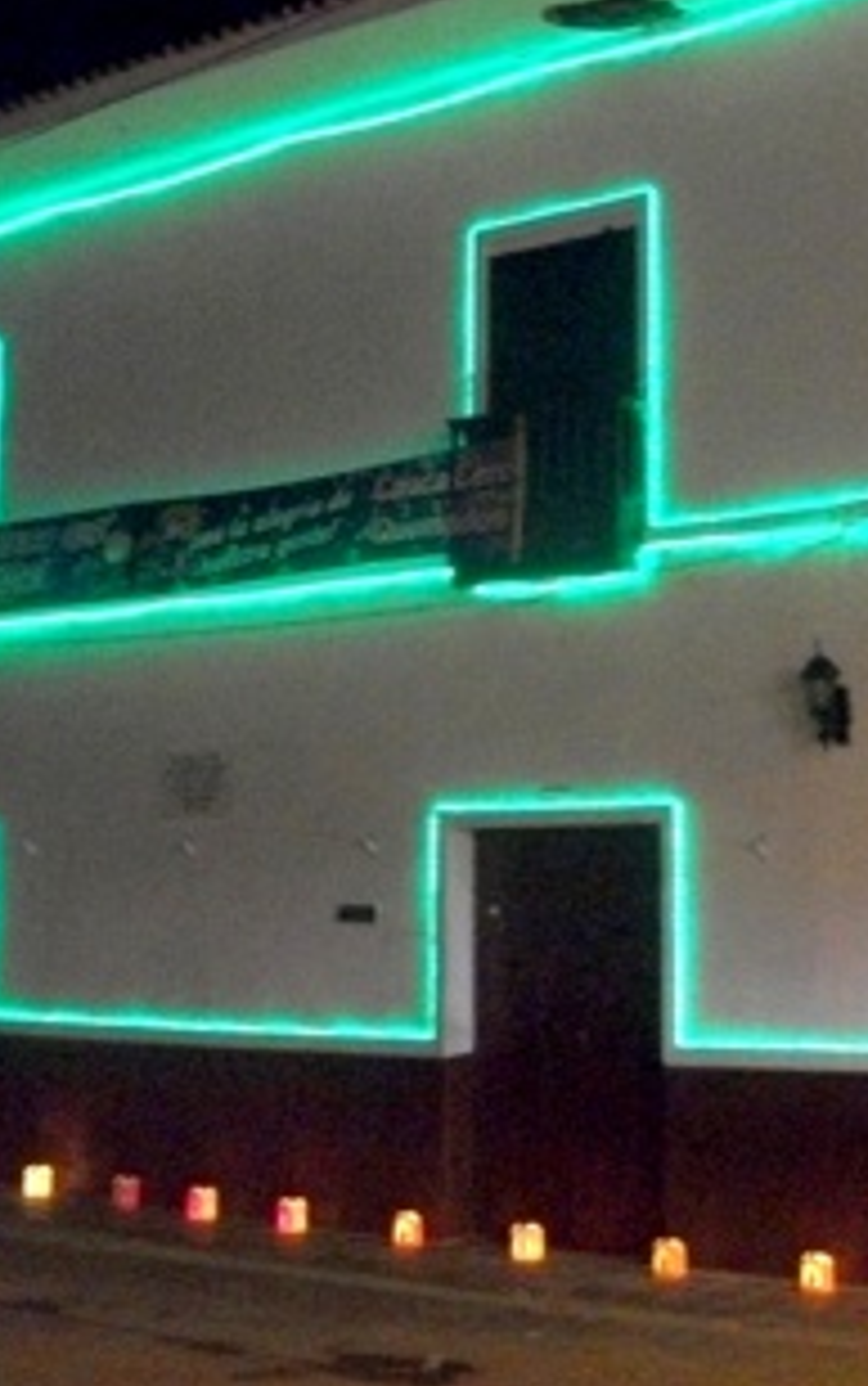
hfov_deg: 23.5
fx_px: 2078
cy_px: 590
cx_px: 571
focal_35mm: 55
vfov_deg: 36.8
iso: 640
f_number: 2.9
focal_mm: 5.7
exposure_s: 1/8
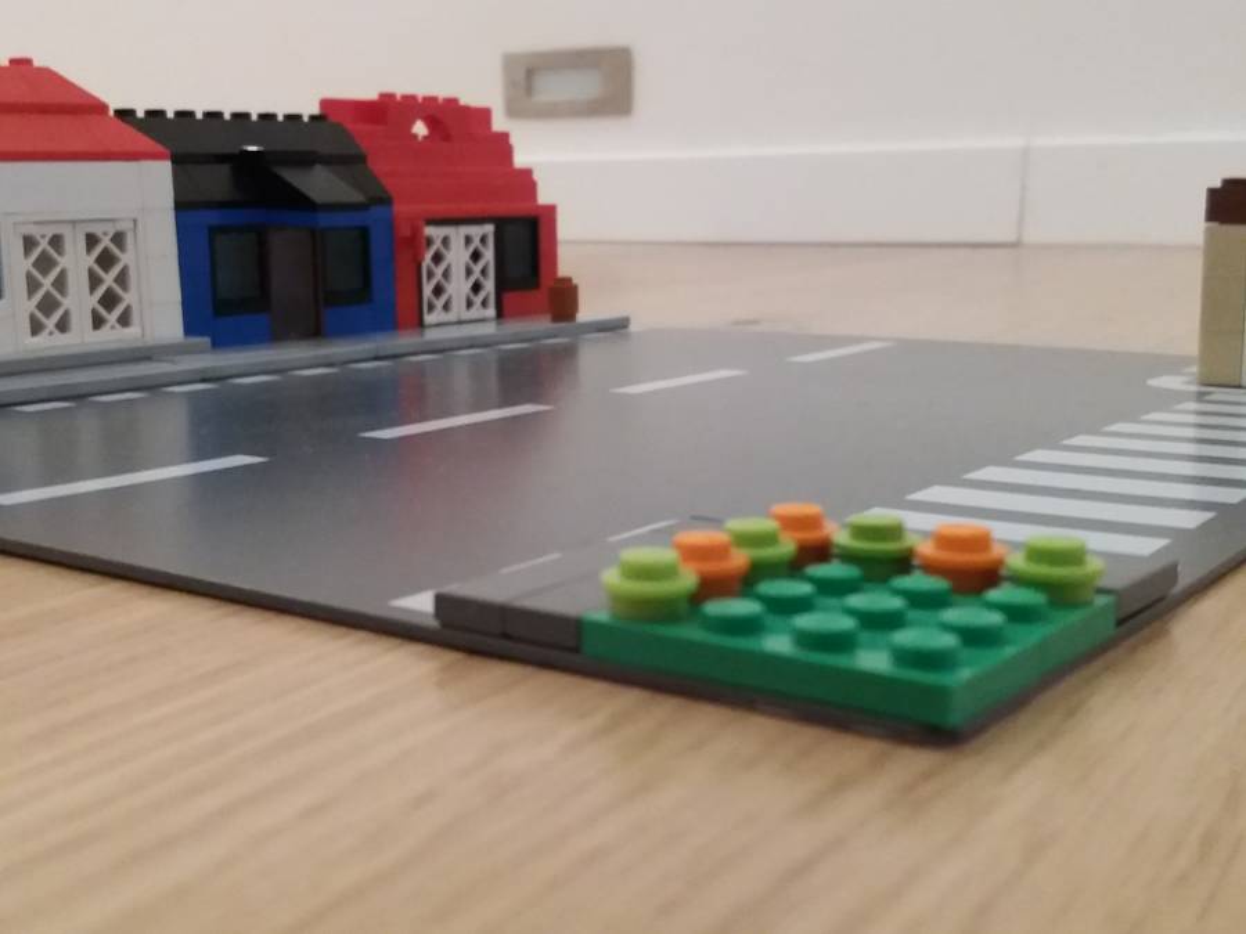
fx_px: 1008
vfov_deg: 49.7
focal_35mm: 28
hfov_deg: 63.4
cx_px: 623
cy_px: 467
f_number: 1.9
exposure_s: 1/17
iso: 250
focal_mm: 3.7
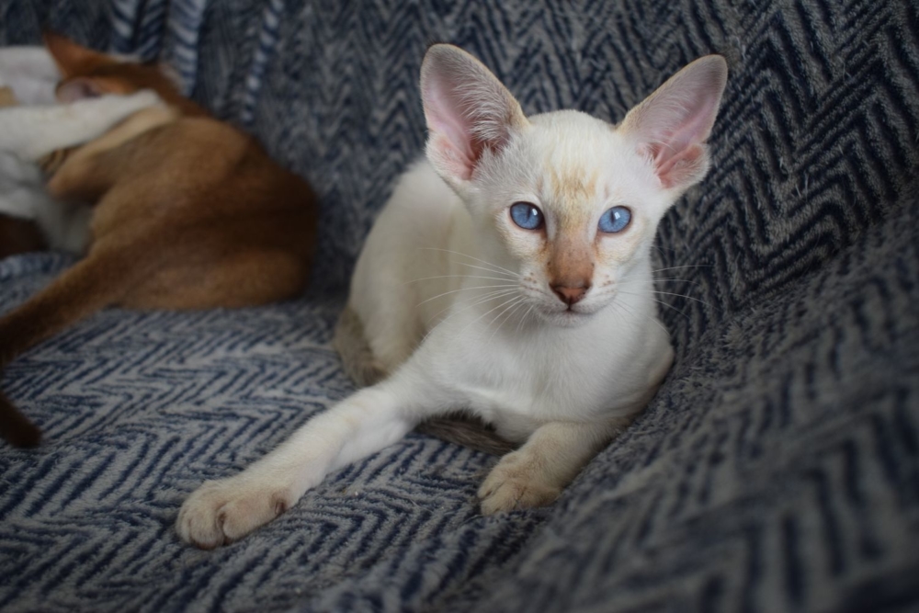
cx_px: 460
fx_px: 1072
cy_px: 306
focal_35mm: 42
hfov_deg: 46.4
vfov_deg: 31.9
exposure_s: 1/60
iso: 800
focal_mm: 28
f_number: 4.2
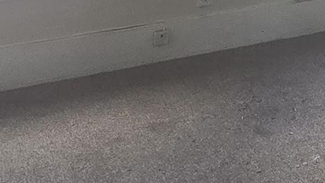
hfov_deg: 18.7
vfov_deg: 11.3
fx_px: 793
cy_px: -233
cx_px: 563
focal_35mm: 92
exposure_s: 1/359
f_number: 2.2
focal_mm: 2.2
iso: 160
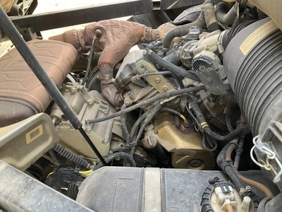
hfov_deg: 61.7
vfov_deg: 48.2
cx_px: 141
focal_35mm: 29
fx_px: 236
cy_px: 106
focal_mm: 3
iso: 64
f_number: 1.8
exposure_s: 1/116
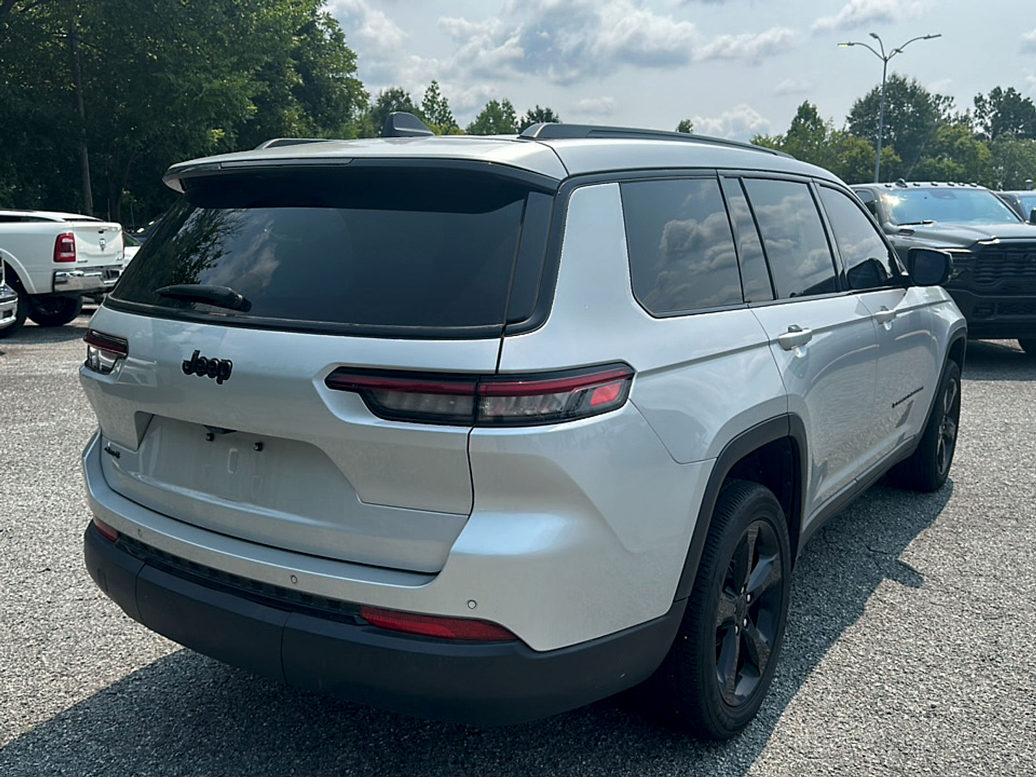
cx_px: 518
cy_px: 388
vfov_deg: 54.9
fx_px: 748
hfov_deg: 69.4
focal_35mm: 25
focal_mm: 6.86
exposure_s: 1/3891
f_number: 1.78
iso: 80
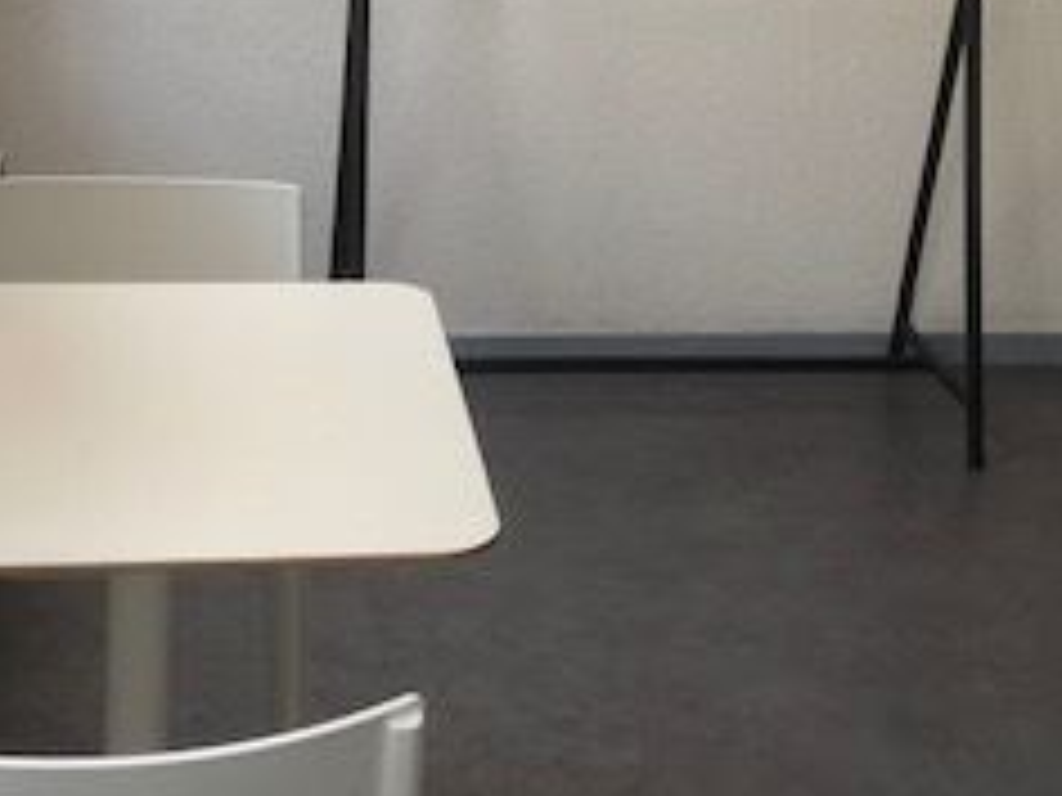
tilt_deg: -11.7
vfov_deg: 19.1
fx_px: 2332
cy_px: 117
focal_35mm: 76
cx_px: 778
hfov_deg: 25.4
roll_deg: -3.6
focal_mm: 3.99
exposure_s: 1/24
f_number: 1.8
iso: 40
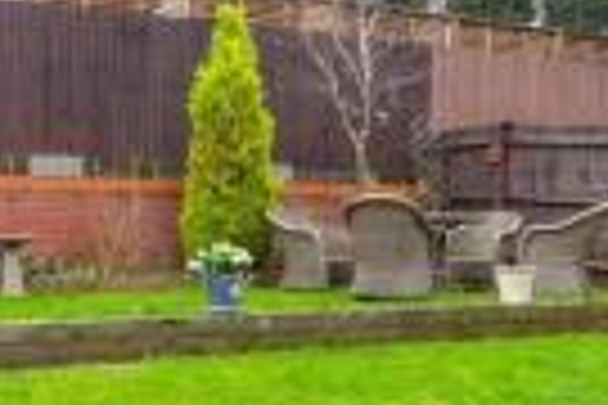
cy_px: 245
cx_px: 239
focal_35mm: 53
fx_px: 895
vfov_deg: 25.5
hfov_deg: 37.4
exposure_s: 1/30
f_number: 7.1
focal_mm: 10
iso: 400
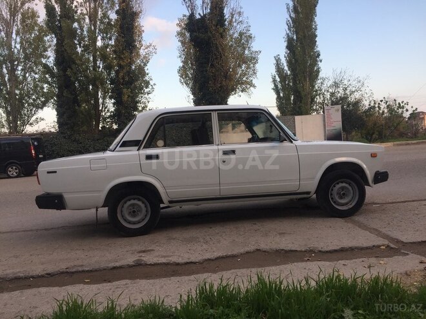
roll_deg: +3.9
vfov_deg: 48.2
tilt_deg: -2.1
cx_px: 213
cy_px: 160
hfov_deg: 61.7
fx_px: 357
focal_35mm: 29
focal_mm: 4.15
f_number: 2.2
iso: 32
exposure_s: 1/332
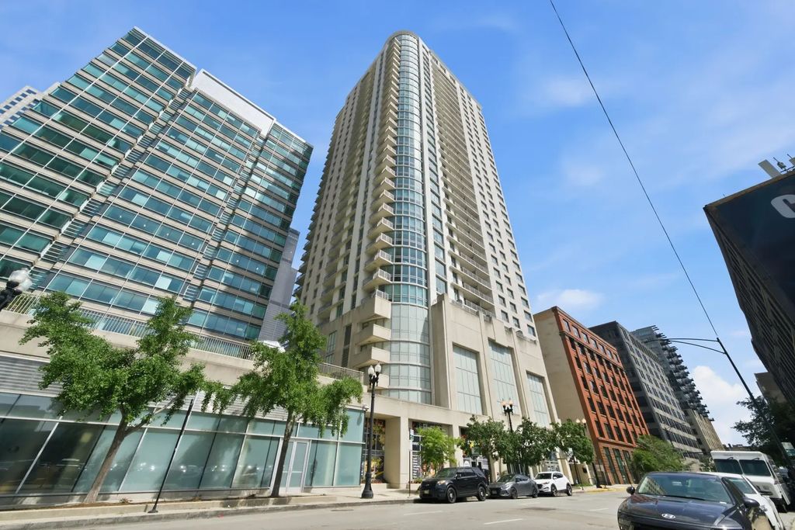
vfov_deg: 85.4
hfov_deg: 108.3
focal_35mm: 13
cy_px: 265
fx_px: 287
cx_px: 398
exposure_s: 1/125
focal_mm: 13
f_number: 11
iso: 100
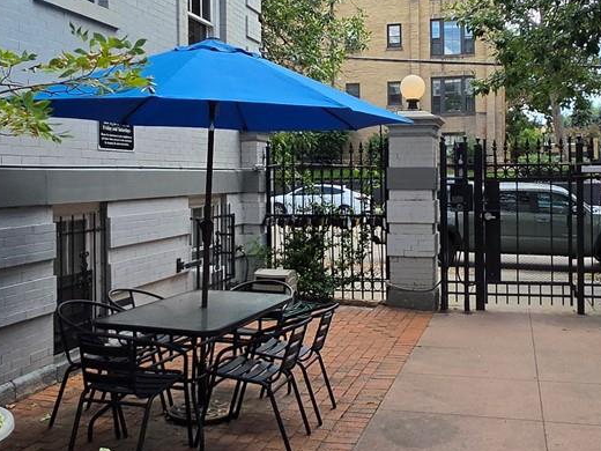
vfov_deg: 35.8
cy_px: 179
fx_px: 694
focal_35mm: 40
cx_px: 340
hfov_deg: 46.7
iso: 32
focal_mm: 2.2
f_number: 1.9
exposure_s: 1/1248
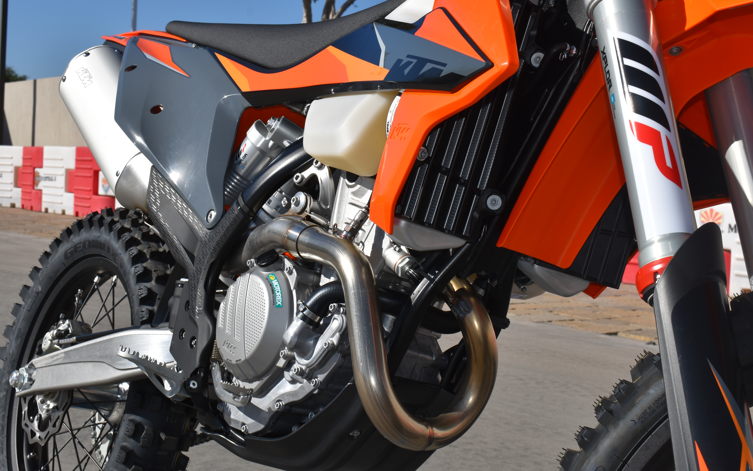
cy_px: 229
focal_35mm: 55
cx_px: 373
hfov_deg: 37.2
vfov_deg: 23.8
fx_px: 1119
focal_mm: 35
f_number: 16
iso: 100
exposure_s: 1/200
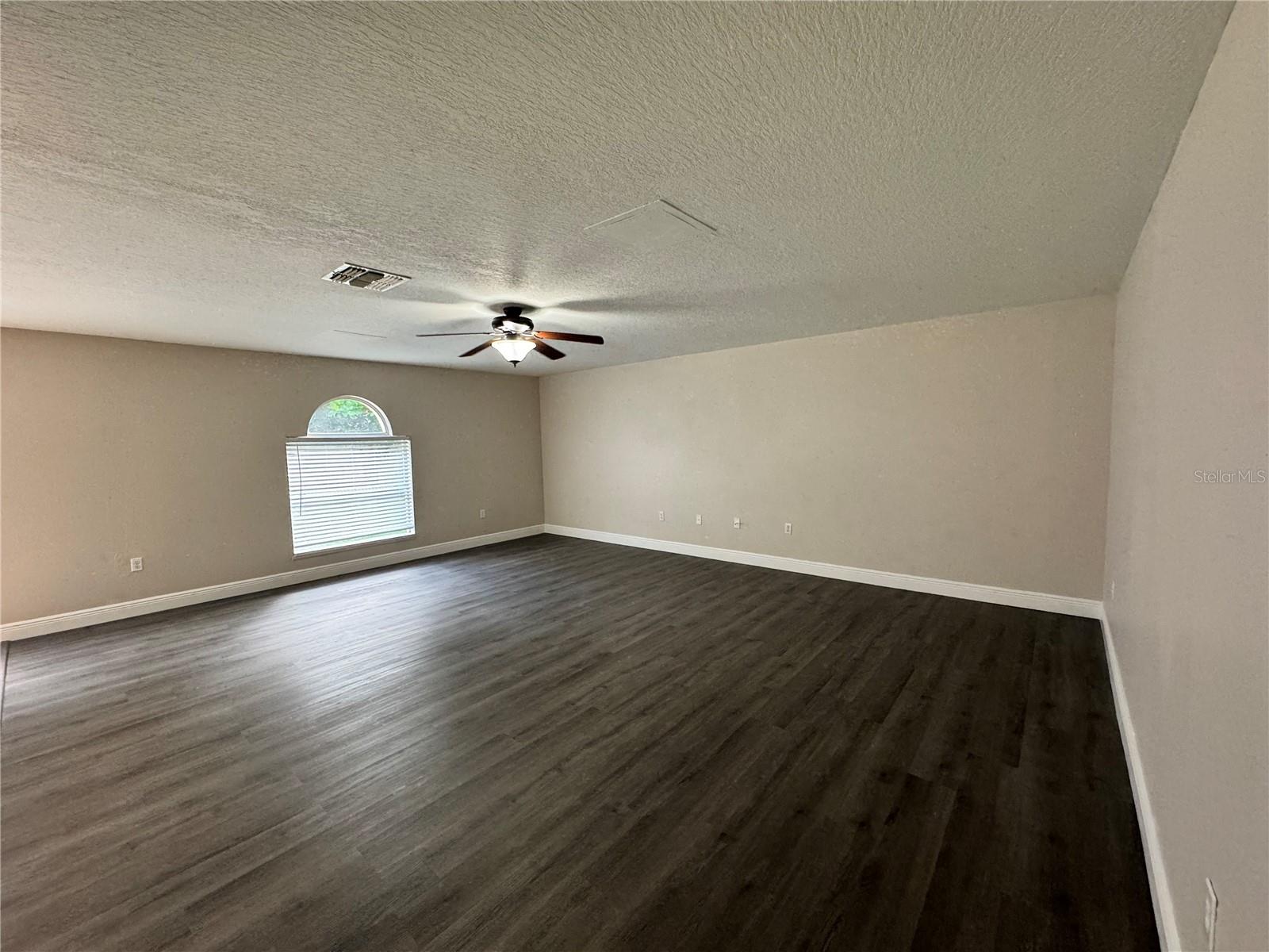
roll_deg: +1.3
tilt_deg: -4.7
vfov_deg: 85.7
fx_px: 513
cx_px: 634
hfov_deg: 102.1
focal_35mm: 14
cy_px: 476
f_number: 2.2
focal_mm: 2.22
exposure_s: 1/99
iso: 250
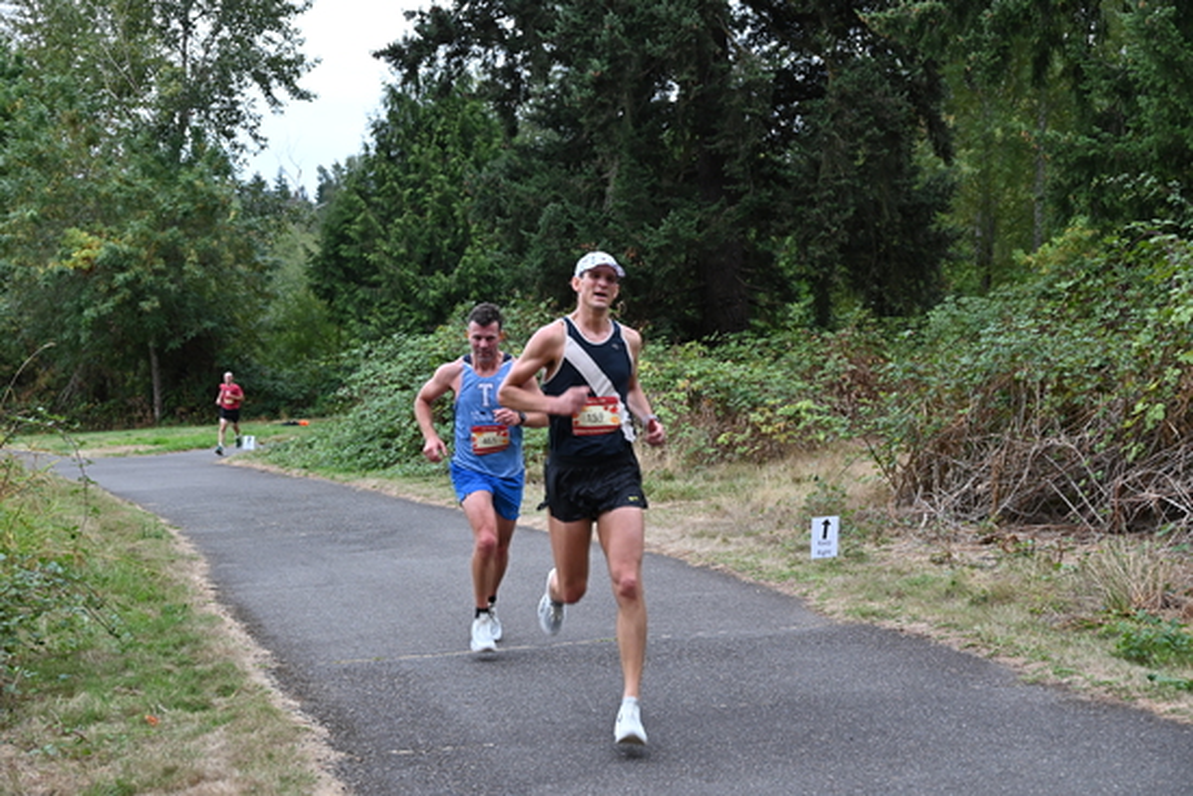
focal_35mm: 52
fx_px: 1724
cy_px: 398
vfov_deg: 26.0
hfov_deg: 38.2
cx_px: 596
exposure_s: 1/125
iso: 500
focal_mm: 52
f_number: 5.6
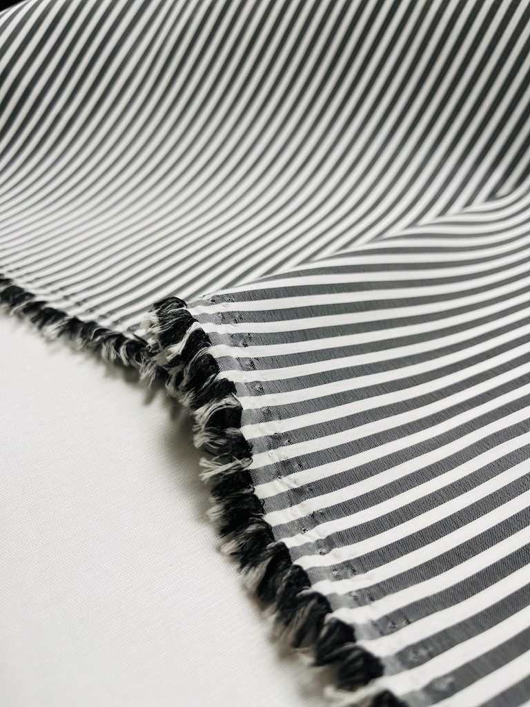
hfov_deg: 53.1
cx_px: 265
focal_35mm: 26
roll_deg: +1.3
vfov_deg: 67.3
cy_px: 354
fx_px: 531
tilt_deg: -39.4
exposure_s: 1/495
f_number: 1.6
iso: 50
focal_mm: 5.1
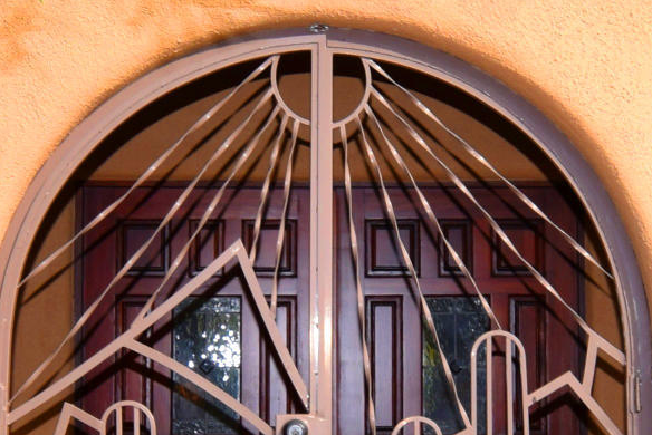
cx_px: 352
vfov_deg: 17.7
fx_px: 1395
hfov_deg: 26.3
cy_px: 267
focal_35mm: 77
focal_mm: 10
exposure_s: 1/200
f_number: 7.1
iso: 100
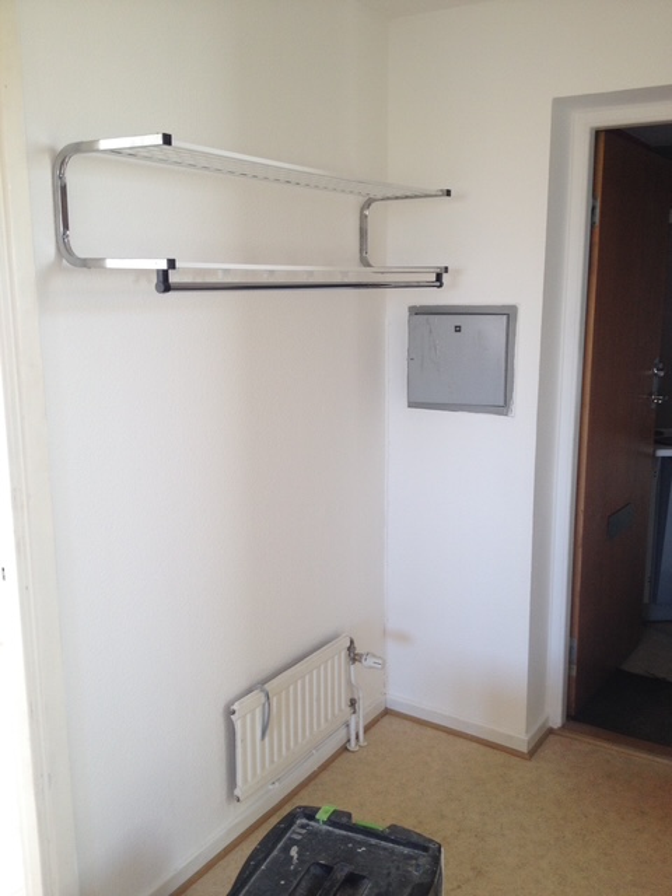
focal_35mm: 35
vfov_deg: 52.6
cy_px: 448
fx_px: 906
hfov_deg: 40.7
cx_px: 336
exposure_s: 1/40
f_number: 2.4
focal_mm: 4.28
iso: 64
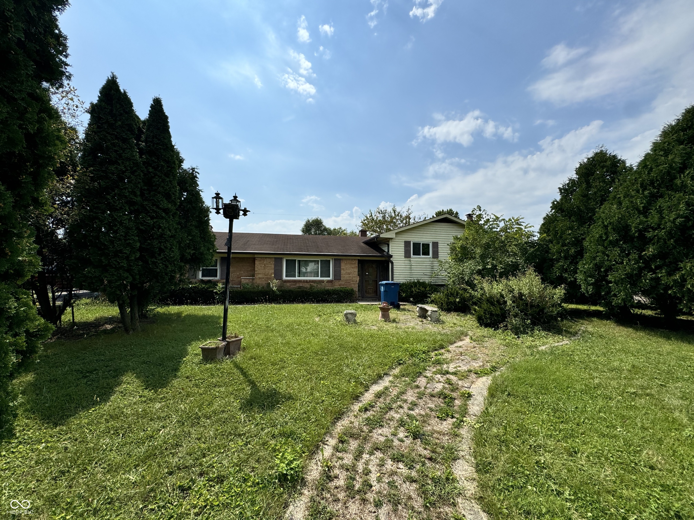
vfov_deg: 85.7
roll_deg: -0.4
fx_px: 281
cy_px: 260
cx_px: 347
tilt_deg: +2.1
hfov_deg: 102.1
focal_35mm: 14
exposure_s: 1/3906
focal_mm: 2.22
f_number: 2.2
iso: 50
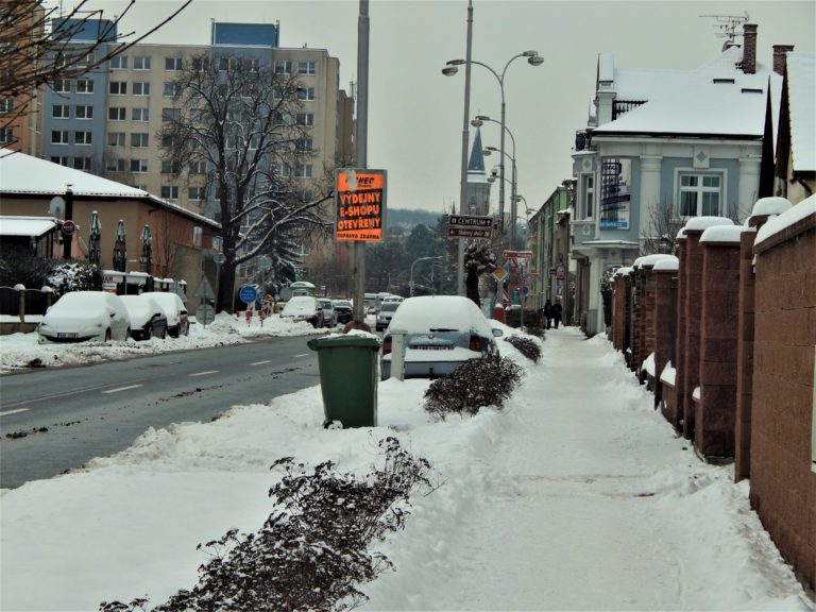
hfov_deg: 18.7
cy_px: 306
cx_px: 408
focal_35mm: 105
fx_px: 2475
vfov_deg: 14.1
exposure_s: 1/400
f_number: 9
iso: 125
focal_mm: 18.7
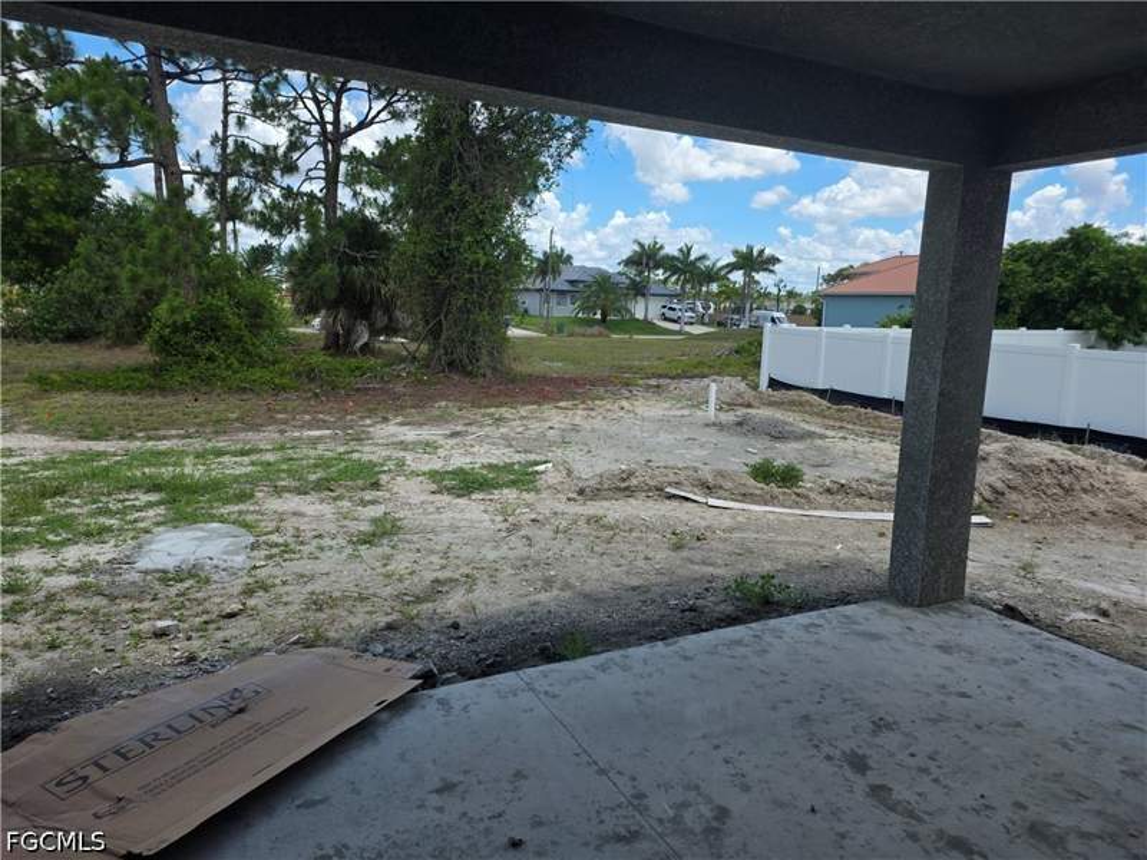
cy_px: 430
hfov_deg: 73.9
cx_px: 574
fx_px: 762
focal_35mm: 23
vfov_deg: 58.9
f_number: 1.7
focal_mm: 6.25
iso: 80
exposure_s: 1/4237
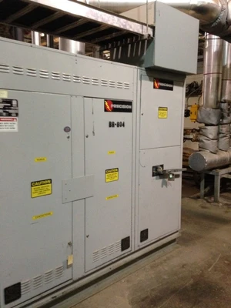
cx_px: 116
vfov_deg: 55.4
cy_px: 154
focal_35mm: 33
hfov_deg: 42.9
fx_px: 294
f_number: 2.4
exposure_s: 1/15
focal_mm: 4.12
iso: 400
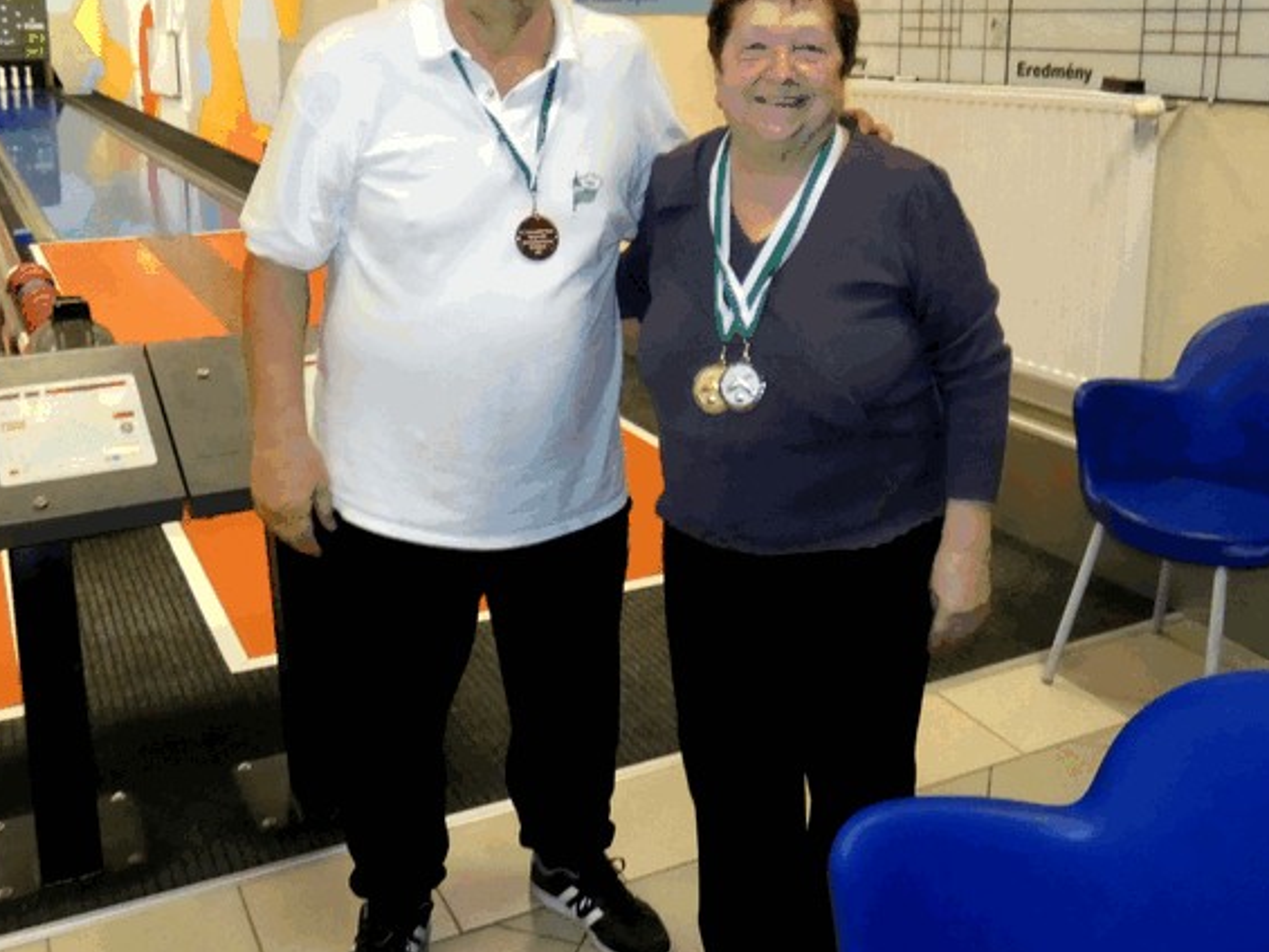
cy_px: 296
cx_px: 615
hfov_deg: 53.9
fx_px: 1247
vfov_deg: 41.1
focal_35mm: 34
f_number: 2.8
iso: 640
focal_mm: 3.6
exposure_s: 1/80
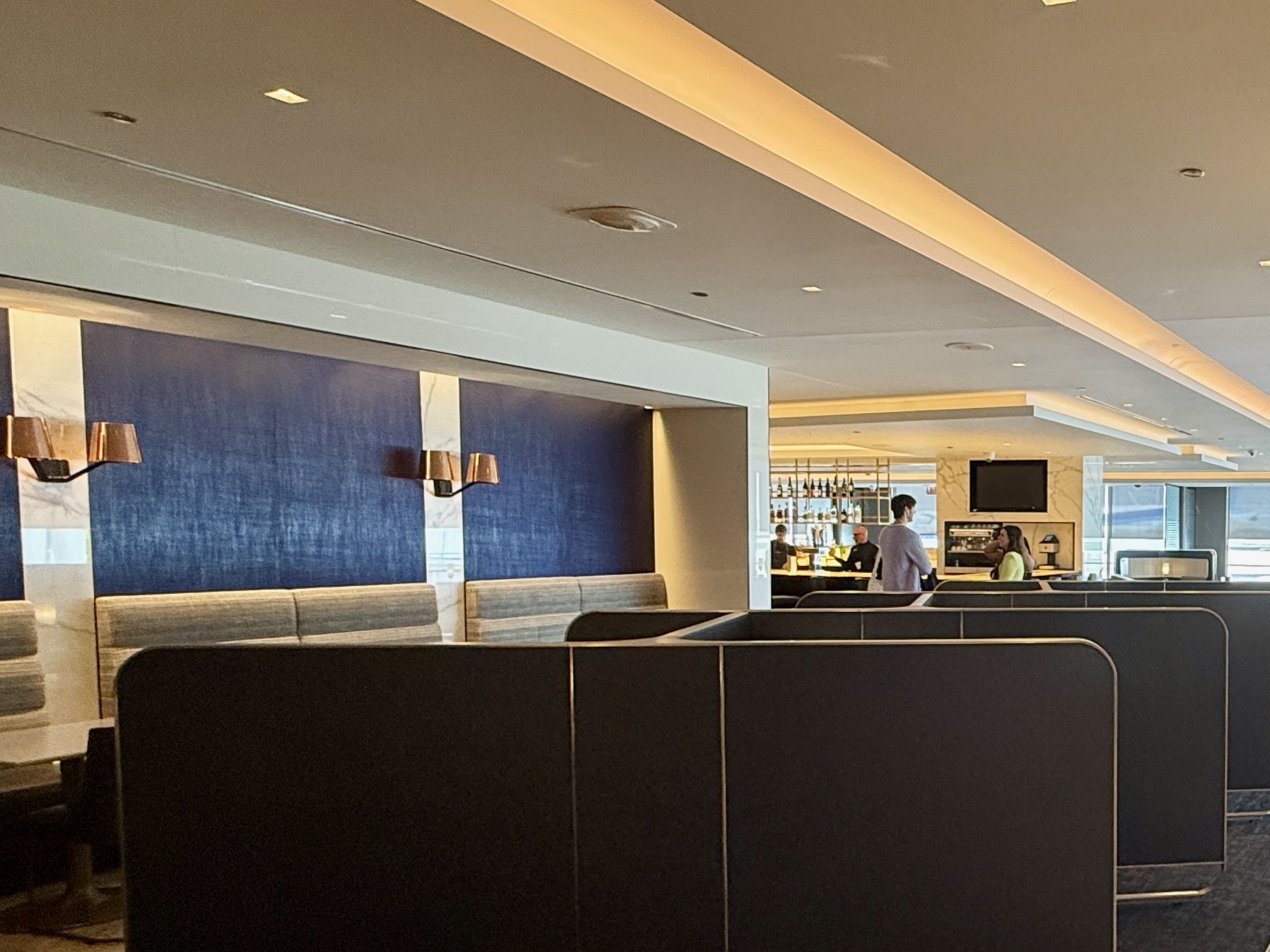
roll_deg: -0.4
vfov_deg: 45.0
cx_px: 1178
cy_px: 611
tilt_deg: -3.6
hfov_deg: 50.6
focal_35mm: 31
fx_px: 1137
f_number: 2.2
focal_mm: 2.22
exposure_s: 1/110
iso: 125
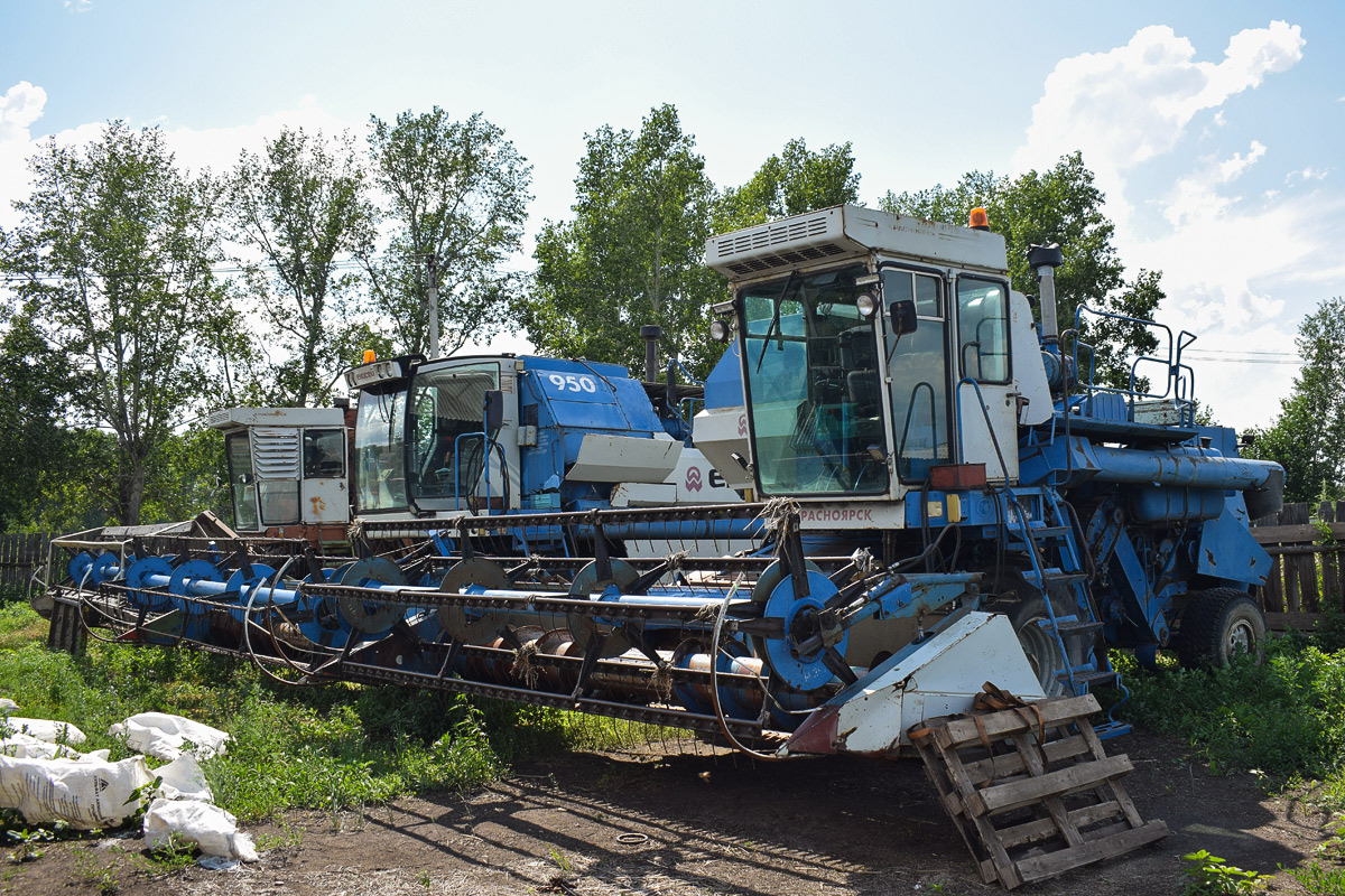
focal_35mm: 32
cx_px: 672
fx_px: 1177
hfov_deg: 59.5
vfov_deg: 41.7
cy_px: 448
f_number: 5.6
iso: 200
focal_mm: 21
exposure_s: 1/640
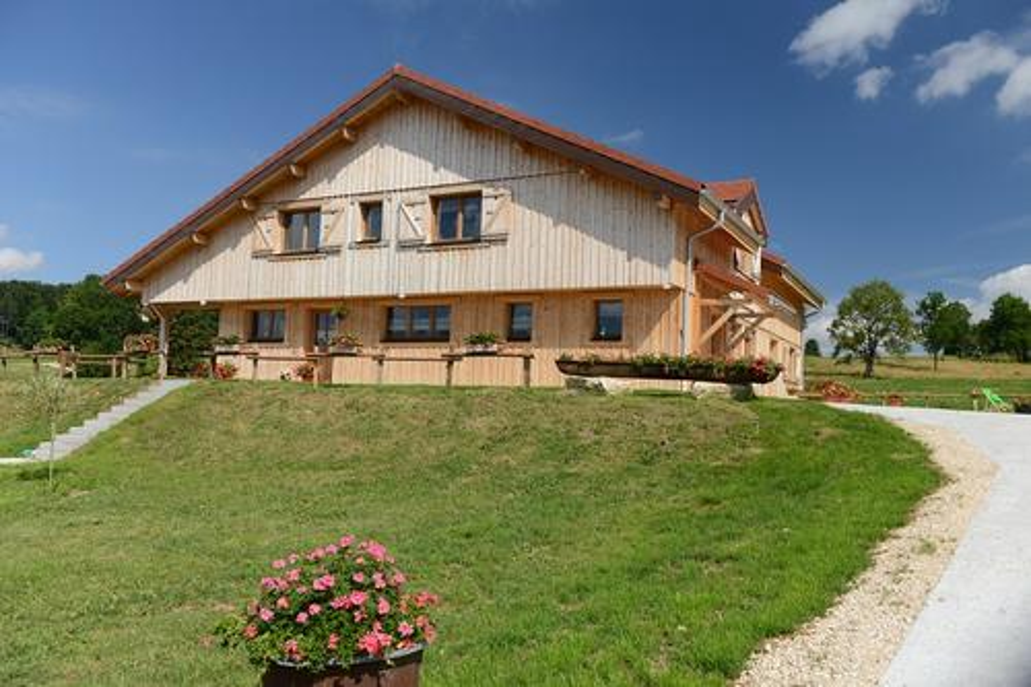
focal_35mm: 31
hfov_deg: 60.3
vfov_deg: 42.3
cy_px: 344
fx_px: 887
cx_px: 516
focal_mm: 31
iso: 320
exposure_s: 1/1250
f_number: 4
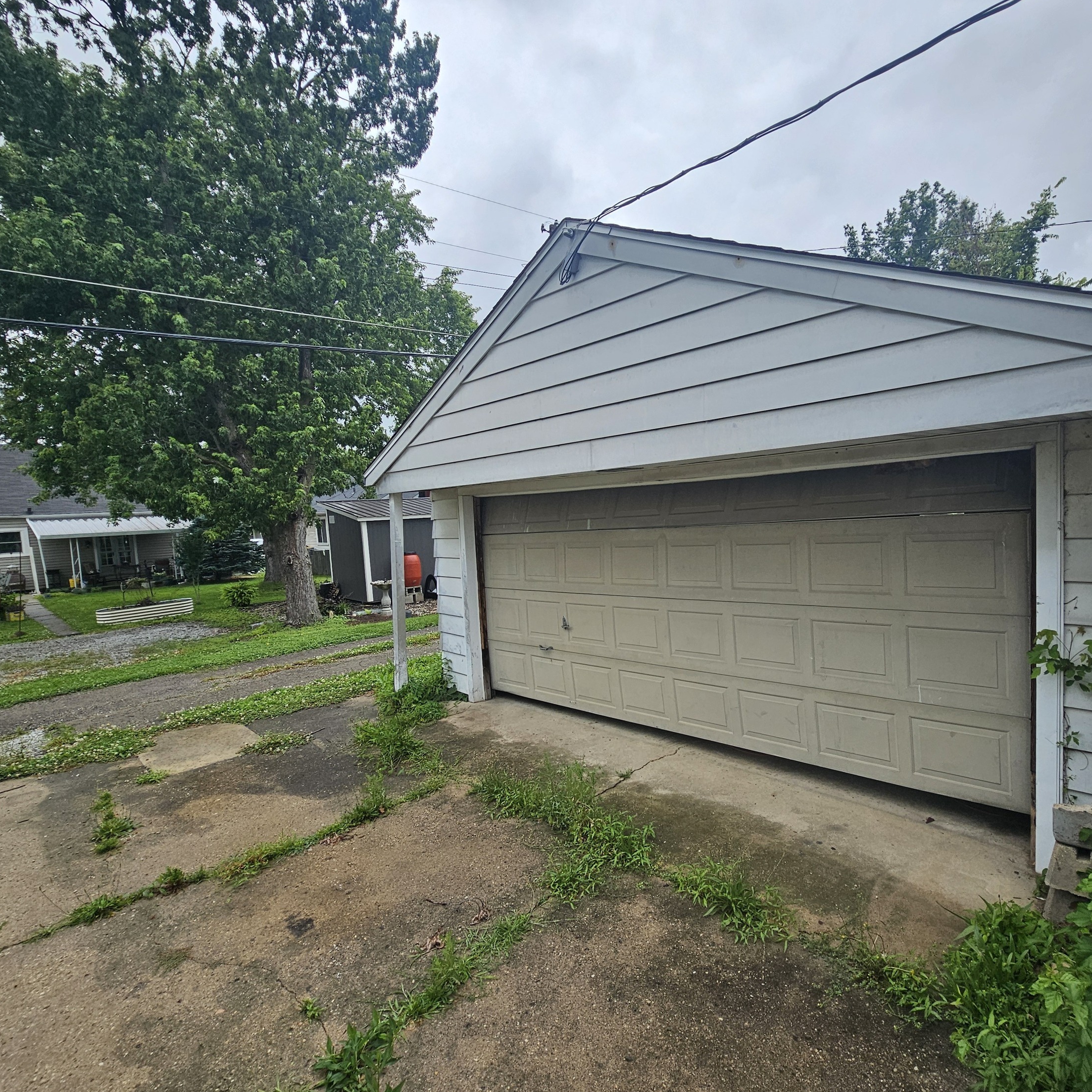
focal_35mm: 16
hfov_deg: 87.0
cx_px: 615
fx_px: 571
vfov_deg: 87.4
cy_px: 557
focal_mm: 2.2
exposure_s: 1/664
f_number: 2.2
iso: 50
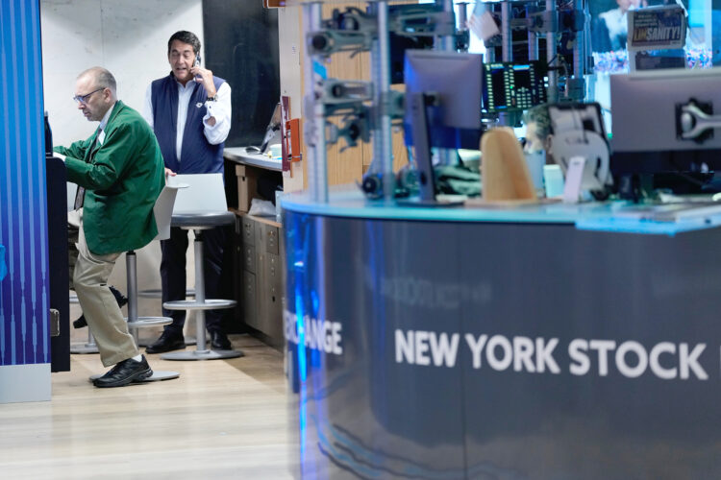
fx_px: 3645
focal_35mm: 182
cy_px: 240
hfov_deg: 11.3
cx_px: 360
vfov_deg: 7.5
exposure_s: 1/125
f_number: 2.8
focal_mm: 182
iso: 2000
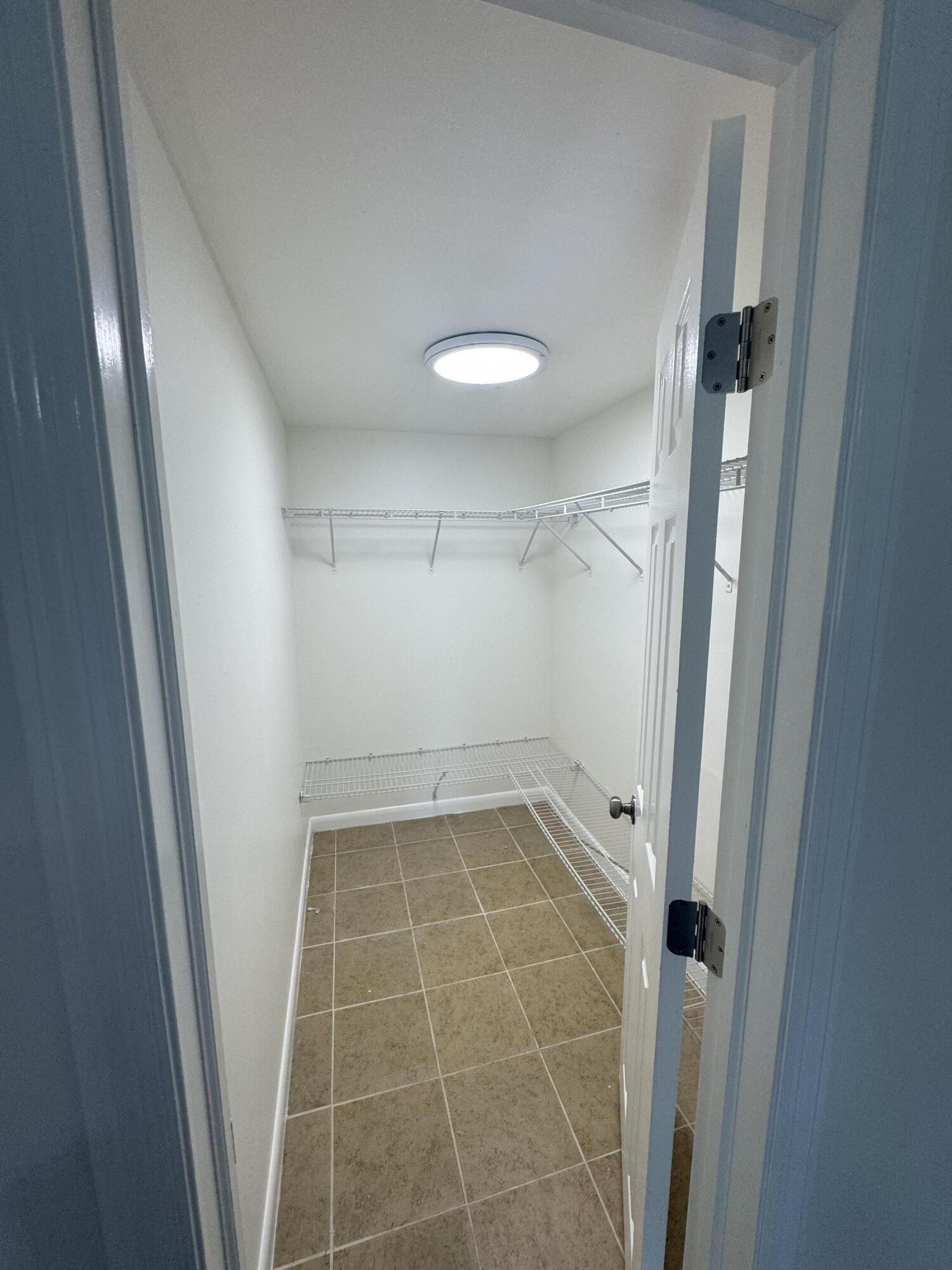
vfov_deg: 102.1
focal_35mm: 14
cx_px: 476
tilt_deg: -9.3
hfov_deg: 85.7
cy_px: 635
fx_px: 513
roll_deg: +1.4
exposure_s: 1/120
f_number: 2.2
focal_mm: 2.22
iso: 100
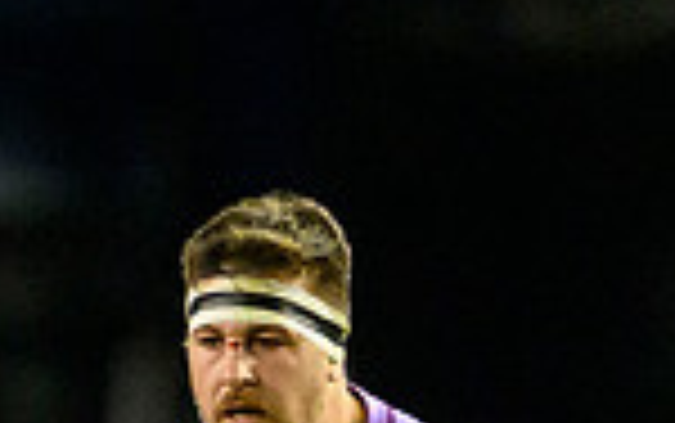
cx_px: 218
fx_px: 68963
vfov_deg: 0.4
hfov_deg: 0.6
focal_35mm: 3746
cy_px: 1255
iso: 10000
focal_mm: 560
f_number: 4
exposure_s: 1/1000
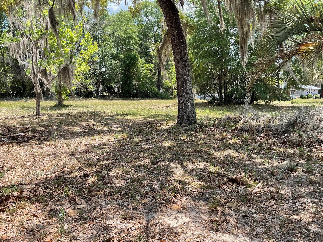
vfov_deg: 48.2
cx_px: 162
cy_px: 121
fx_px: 271
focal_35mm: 29
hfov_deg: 61.7
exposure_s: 1/478
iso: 16
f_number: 1.8
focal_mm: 3
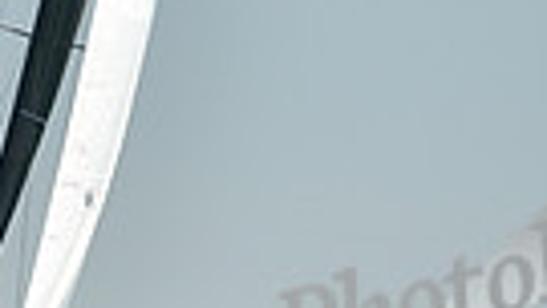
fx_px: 13013
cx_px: 71
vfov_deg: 1.4
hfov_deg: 2.4
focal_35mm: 897
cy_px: 113
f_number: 3.5
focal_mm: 200
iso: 250
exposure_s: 1/800
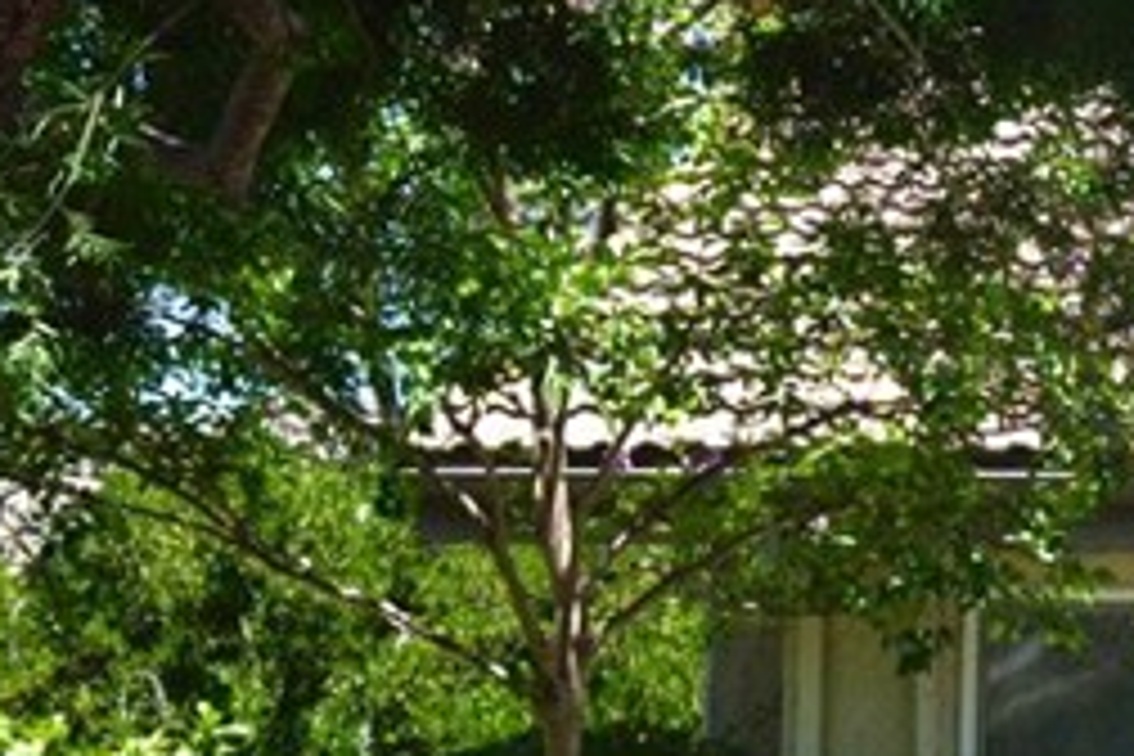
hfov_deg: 12.9
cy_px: 544
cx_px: 1994
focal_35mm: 146
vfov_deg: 9.4
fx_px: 4599
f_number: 10
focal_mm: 24
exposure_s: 1/640
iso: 500
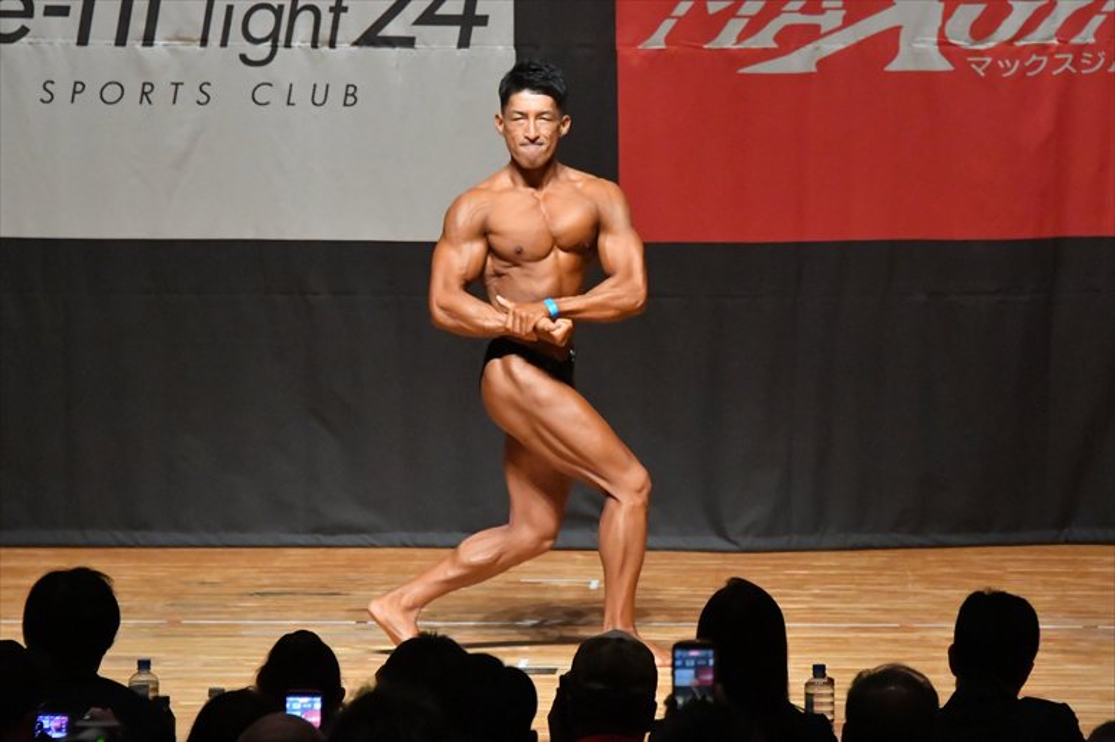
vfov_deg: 5.1
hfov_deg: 7.6
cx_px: 558
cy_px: 371
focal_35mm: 270
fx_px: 8359
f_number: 5.6
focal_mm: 180
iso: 12800
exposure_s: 1/400
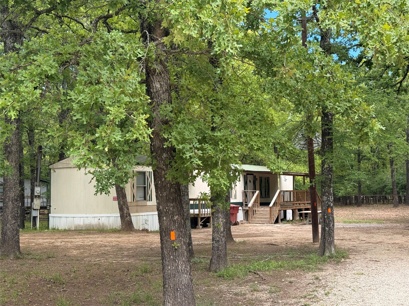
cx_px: 204
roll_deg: +0.3
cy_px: 153
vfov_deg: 30.3
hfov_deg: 39.7
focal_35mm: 48
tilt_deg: +4.1
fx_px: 567
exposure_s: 1/1013
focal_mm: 6.76
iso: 100
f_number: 1.78
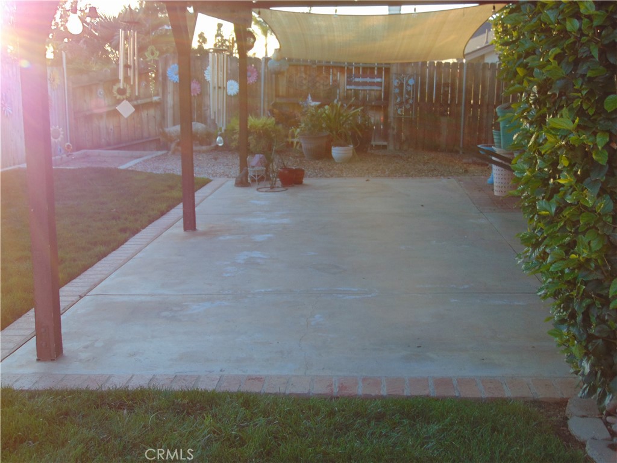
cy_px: 232
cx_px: 308
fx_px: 749
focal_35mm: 42
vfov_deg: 34.3
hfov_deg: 44.8
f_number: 3.3
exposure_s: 1/30
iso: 80
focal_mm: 7.6
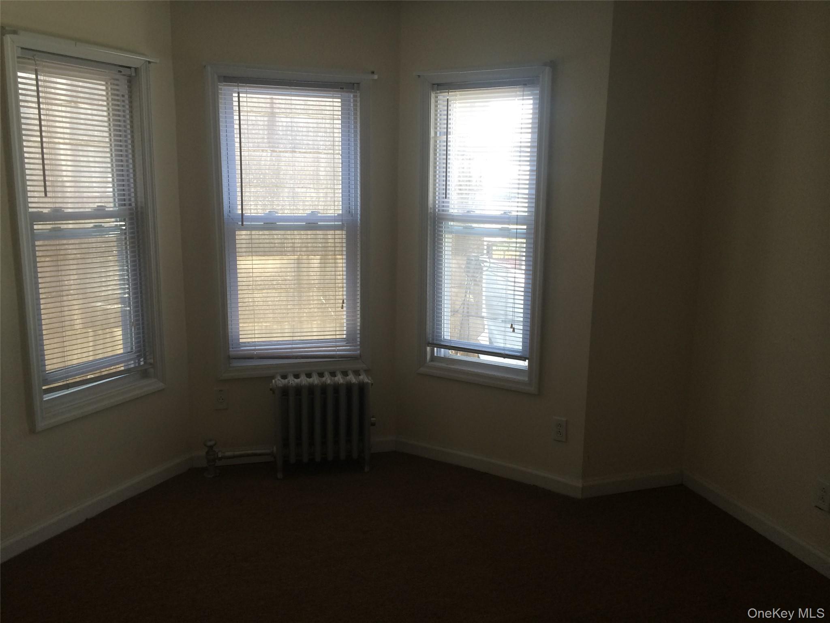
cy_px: 312
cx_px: 415
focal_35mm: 30
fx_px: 719
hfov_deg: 60.0
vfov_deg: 46.8
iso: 40
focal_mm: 4.12
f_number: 2.2
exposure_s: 1/40
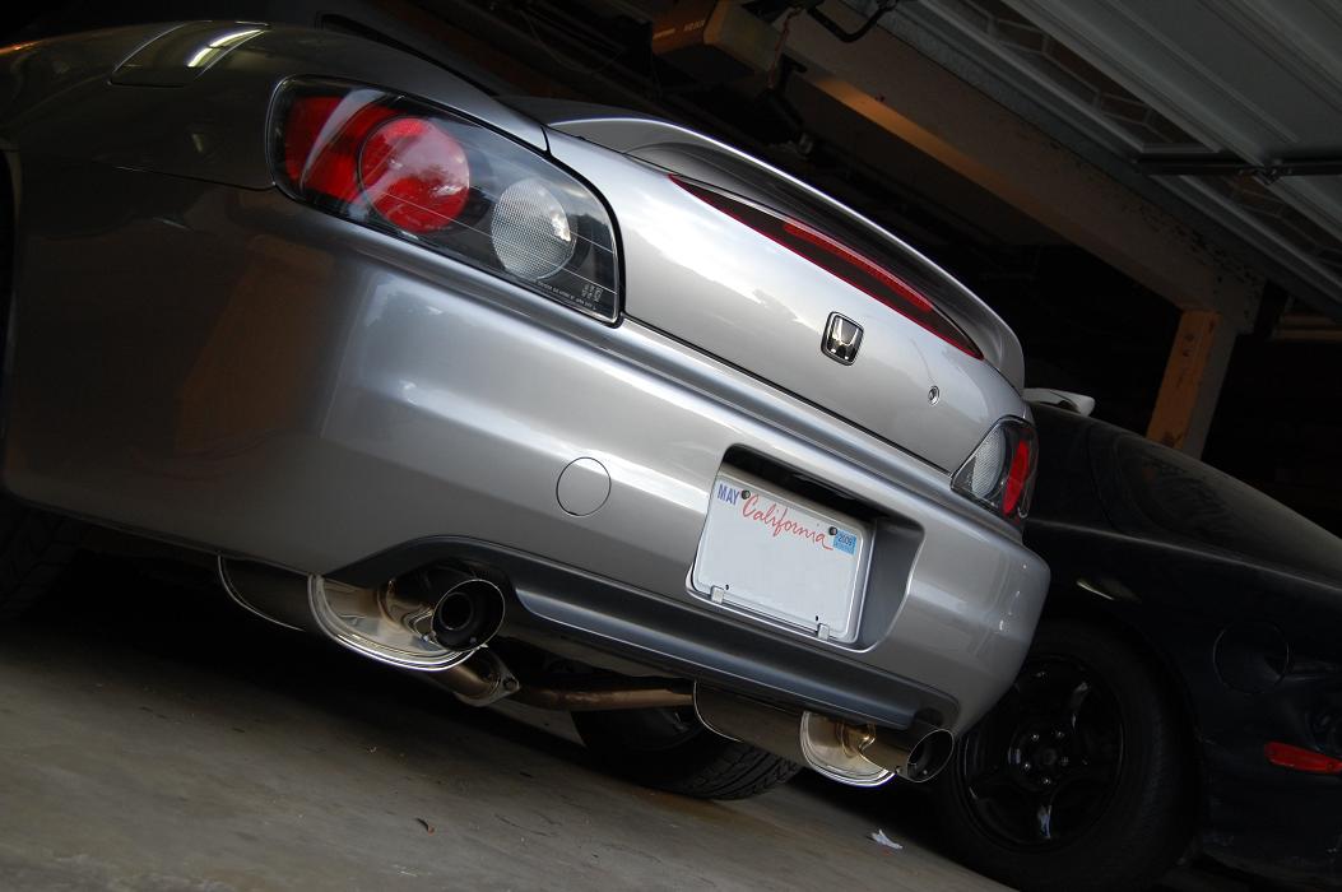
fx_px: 1564
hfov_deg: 46.4
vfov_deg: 31.8
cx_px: 671
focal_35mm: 42
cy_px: 446
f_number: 5
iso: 400
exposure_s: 1/100
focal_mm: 28
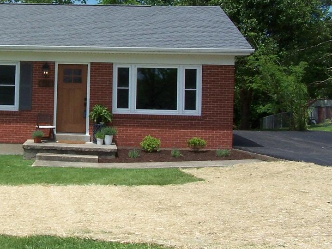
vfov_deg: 17.9
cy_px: 73
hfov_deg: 23.4
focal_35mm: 82
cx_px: 57
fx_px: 786
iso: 80
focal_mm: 6.3
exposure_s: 1/750
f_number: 4
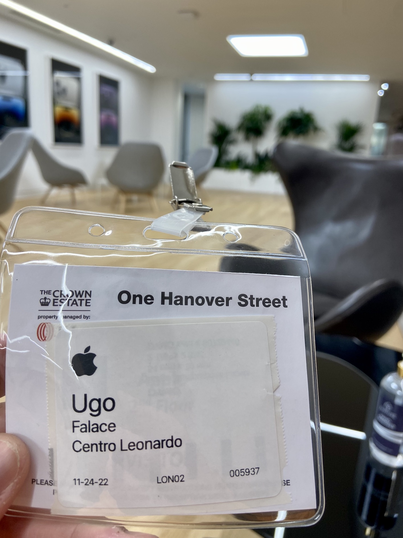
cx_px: 202
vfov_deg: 67.3
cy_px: 269
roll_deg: -2.5
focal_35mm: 26
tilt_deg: -15.0
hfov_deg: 53.1
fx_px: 404
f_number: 1.8
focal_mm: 4.25
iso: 80
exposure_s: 1/100
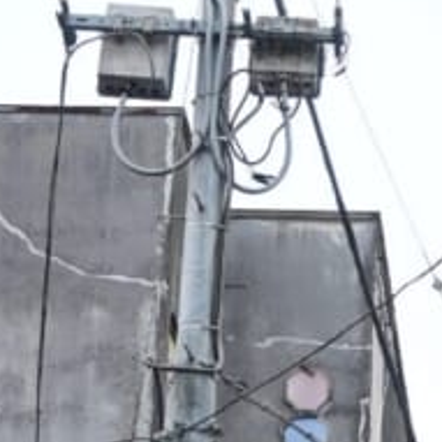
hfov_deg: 11.6
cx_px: 570
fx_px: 2124
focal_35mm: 147
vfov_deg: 11.1
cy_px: 803
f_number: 4
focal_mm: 22
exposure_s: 1/40
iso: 360
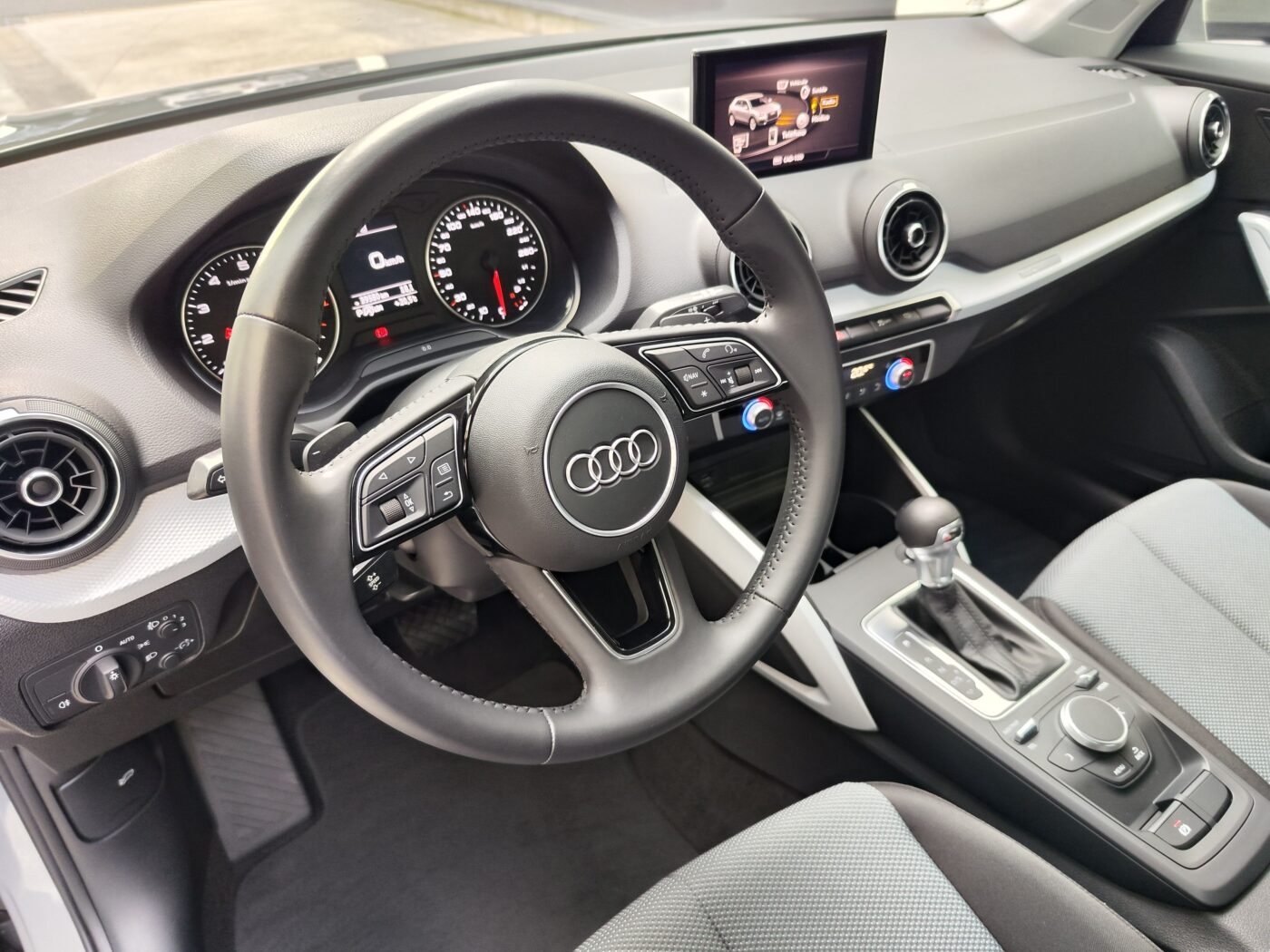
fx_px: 844
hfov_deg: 73.9
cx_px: 635
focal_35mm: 23
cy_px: 476
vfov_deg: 58.9
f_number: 1.69
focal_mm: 7.01
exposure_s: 1/100
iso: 334
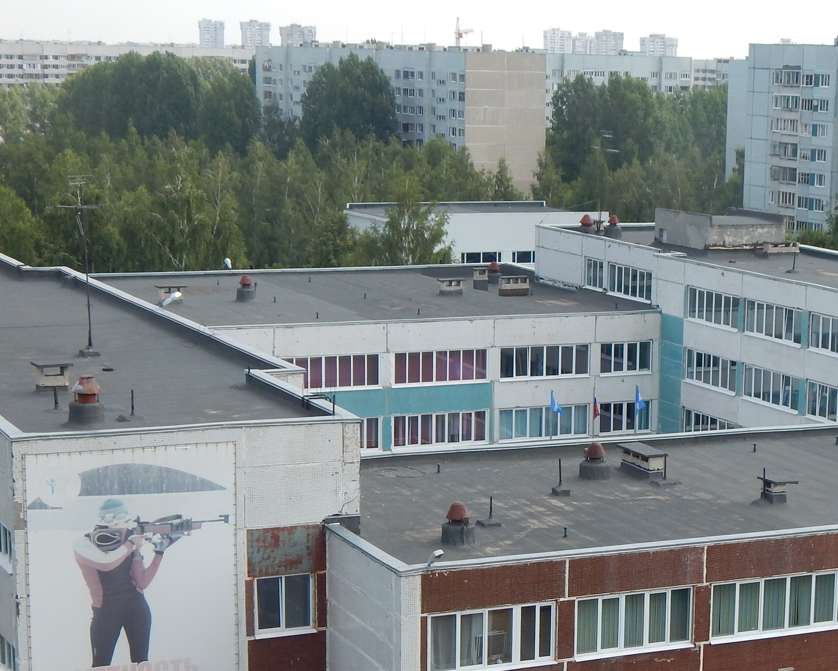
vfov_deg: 18.2
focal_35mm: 84
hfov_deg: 22.5
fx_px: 2084
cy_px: 509
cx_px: 644
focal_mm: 7.7
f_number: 3.6
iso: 125
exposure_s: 1/800
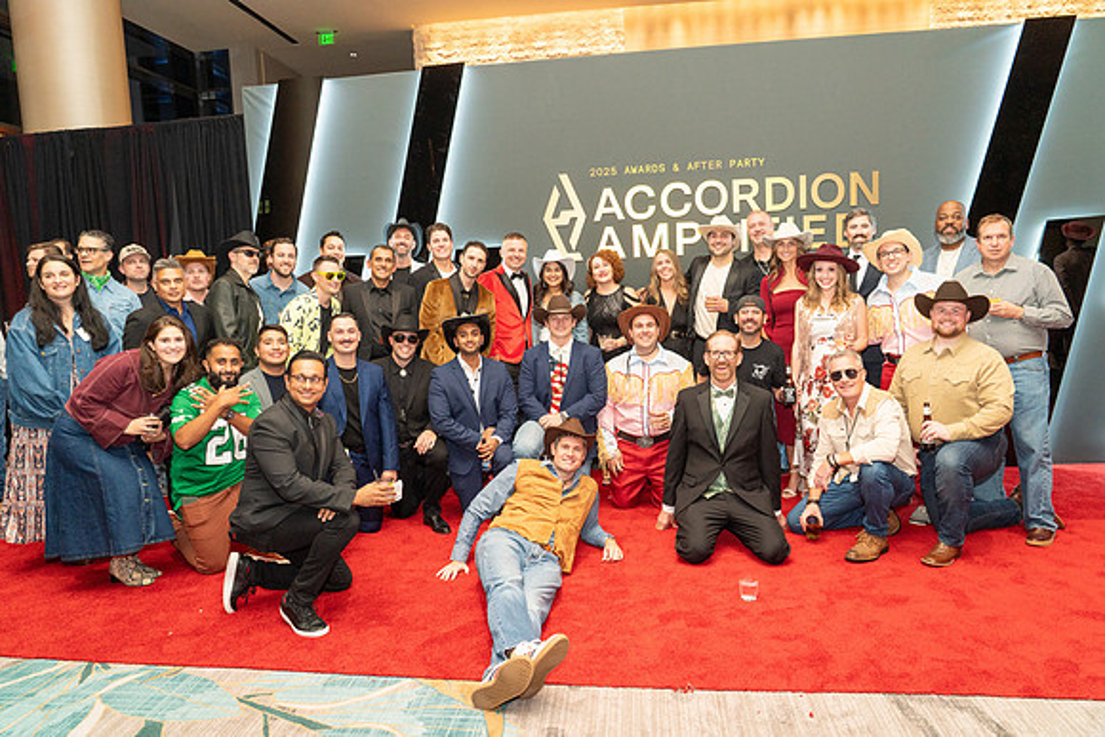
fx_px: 737
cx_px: 552
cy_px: 368
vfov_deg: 53.2
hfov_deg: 73.7
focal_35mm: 24
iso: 1600
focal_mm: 24
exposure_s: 1/100
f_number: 5.6
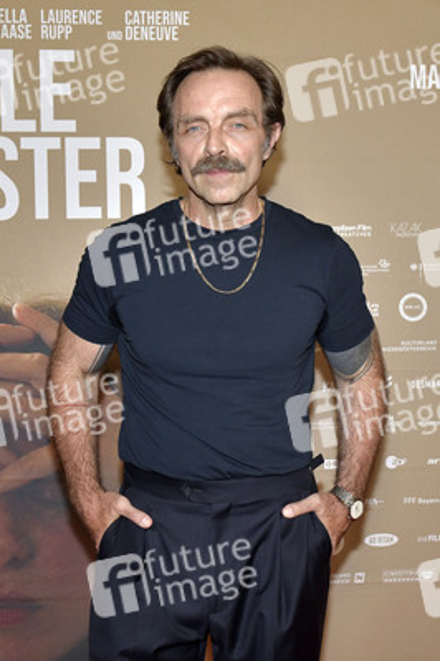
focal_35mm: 38
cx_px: 220
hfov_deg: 35.0
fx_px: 698
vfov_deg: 50.7
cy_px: 330
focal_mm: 38
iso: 1250
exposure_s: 1/250
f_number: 6.3
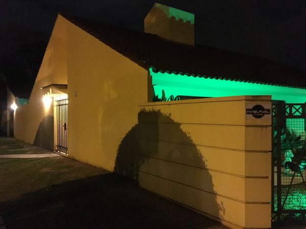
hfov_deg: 61.7
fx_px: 256
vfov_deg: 48.2
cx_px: 153
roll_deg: +1.2
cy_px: 114
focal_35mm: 29
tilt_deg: +0.9
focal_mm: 4.15
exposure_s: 1/15
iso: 1000
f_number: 2.2
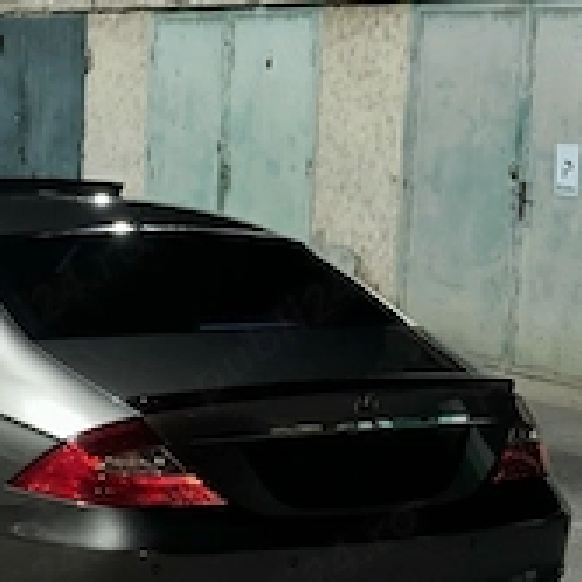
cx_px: 102
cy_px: 358
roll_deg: -1.4
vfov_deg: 17.0
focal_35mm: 102
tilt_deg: -8.1
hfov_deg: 16.9
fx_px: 1940
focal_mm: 6.86
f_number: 1.78
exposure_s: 1/4
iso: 125
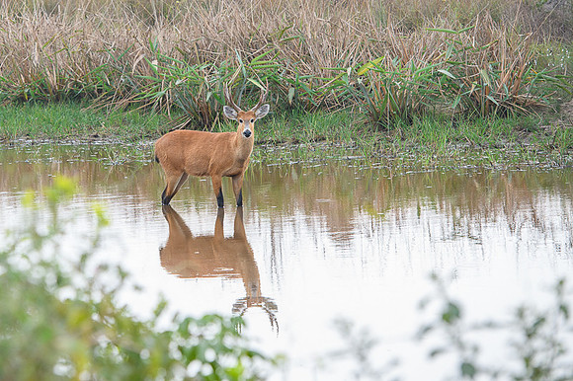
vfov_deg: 5.8
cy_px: 90
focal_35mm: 236
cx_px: 136
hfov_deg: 8.7
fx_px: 3762
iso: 800
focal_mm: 155
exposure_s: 1/1000
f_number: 5
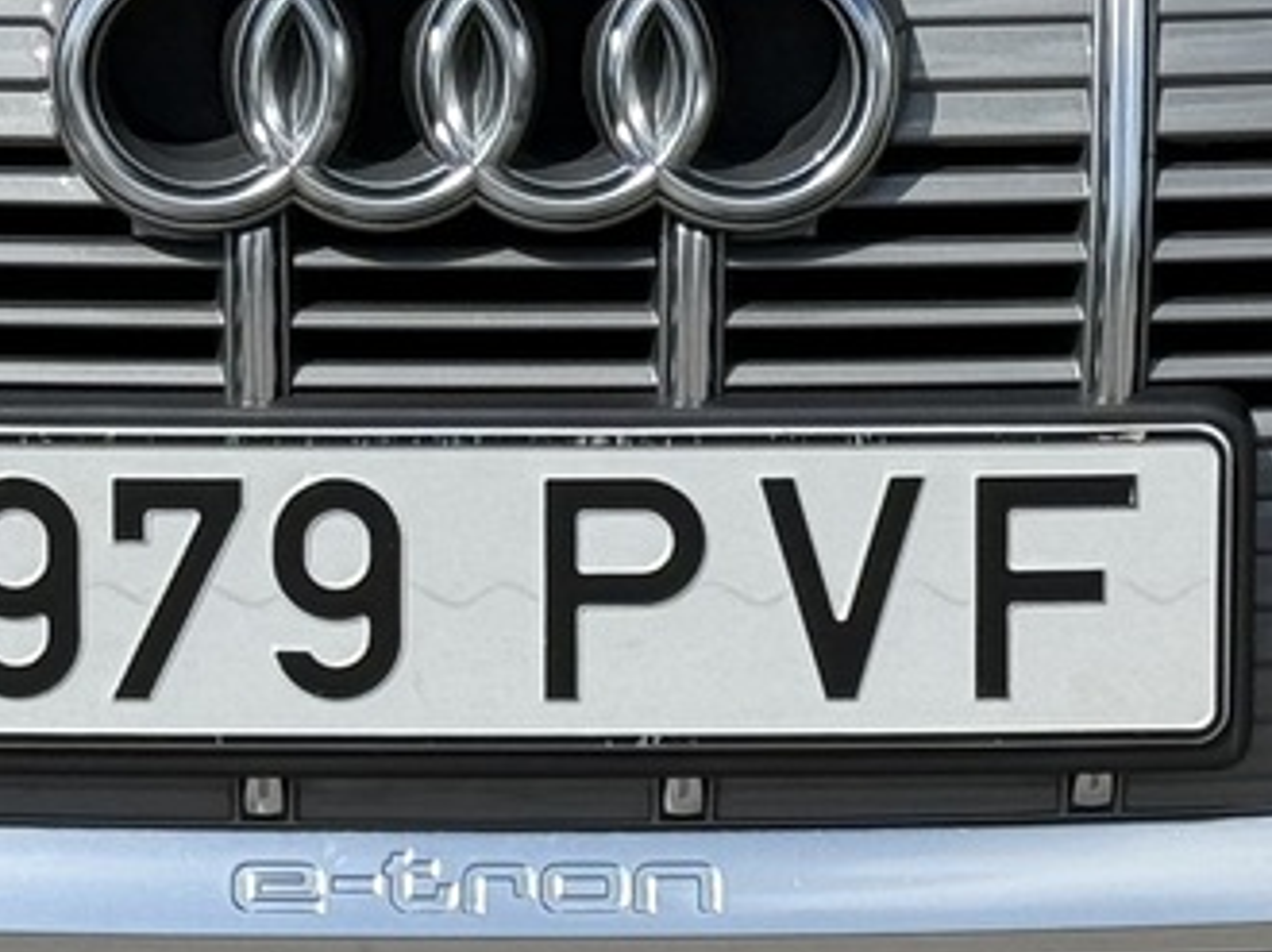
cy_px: -197
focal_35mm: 233
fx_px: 8556
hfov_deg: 8.5
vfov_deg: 6.3
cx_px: 424
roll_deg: +2.3
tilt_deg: -8.0
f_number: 1.78
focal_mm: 6.76
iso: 64
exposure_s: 1/6024
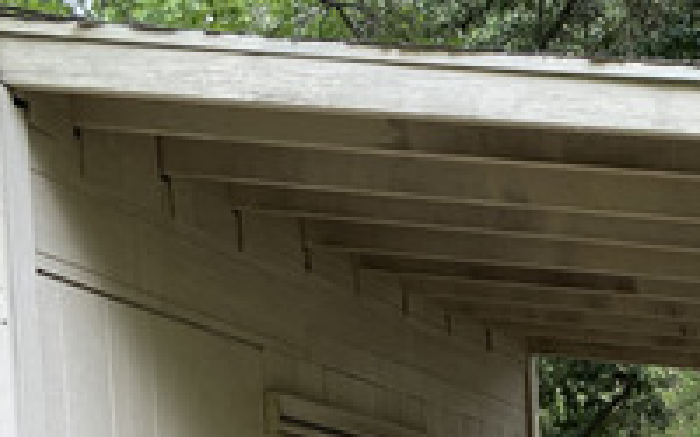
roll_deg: +4.0
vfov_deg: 13.4
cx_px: 1015
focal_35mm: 88
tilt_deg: -0.6
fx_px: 1679
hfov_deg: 20.5
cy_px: 783
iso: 32
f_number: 1.8
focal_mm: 4.25
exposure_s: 1/127
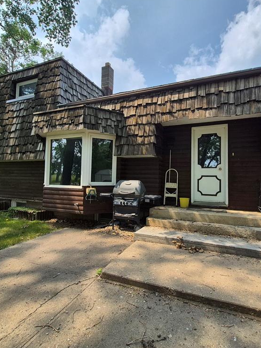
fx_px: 181
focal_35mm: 18
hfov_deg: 71.5
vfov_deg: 87.8
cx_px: 139
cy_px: 174
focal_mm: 1.74
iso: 50
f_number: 2.2
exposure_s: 1/1664
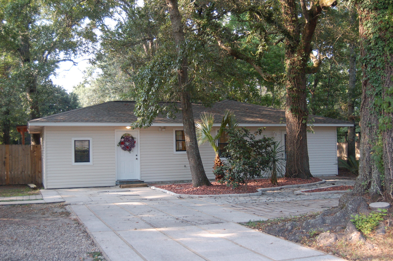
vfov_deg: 31.8
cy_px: 130
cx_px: 196
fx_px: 458
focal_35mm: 42
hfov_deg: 46.4
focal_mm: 28
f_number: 4.2
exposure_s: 1/125
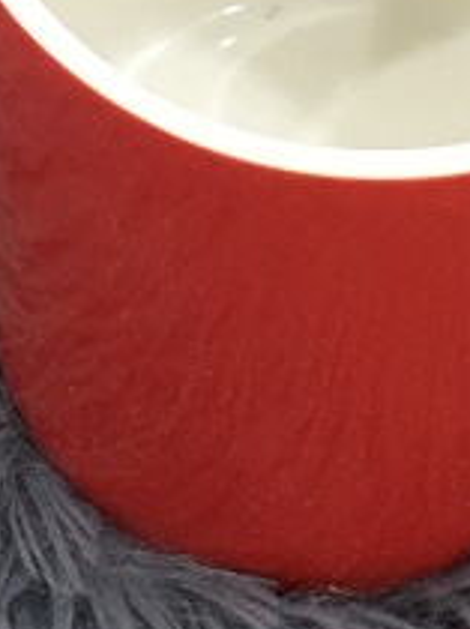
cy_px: -452
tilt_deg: -46.6
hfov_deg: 8.9
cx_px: 458
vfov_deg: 11.2
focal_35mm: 166
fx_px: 3011
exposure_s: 1/33
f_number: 2.2
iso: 125
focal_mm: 4.15
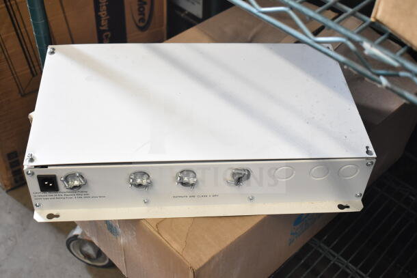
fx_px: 556
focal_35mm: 48
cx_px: 208
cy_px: 139
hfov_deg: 41.1
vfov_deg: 28.1
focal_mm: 32
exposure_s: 1/80
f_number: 4.5
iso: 1600
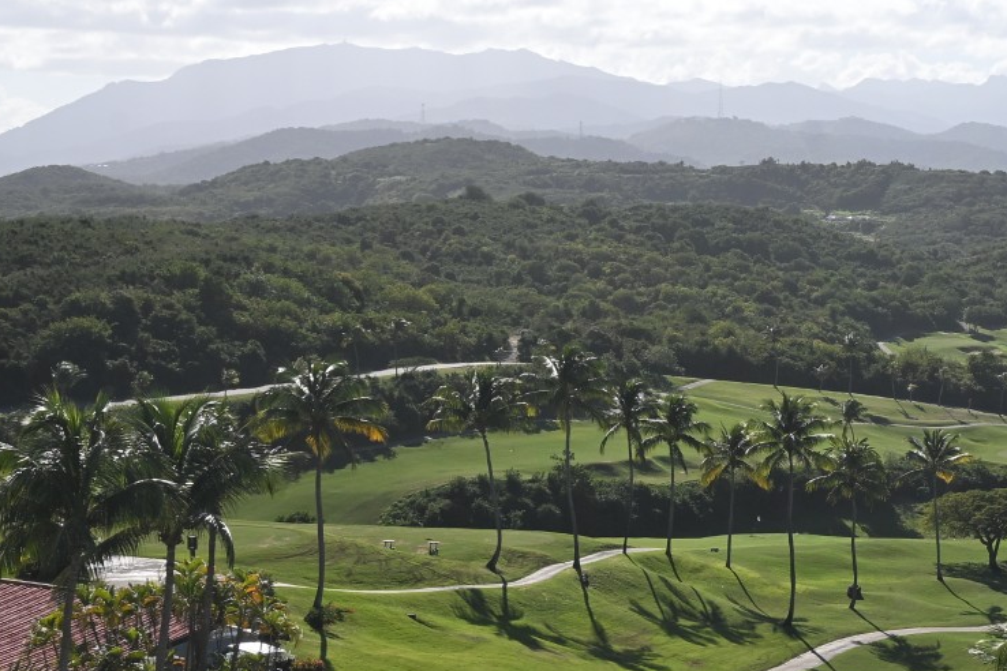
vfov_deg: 16.9
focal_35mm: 81
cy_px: 333
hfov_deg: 24.2
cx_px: 981
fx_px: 2256
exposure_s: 1/400
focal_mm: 24.5
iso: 160
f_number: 11
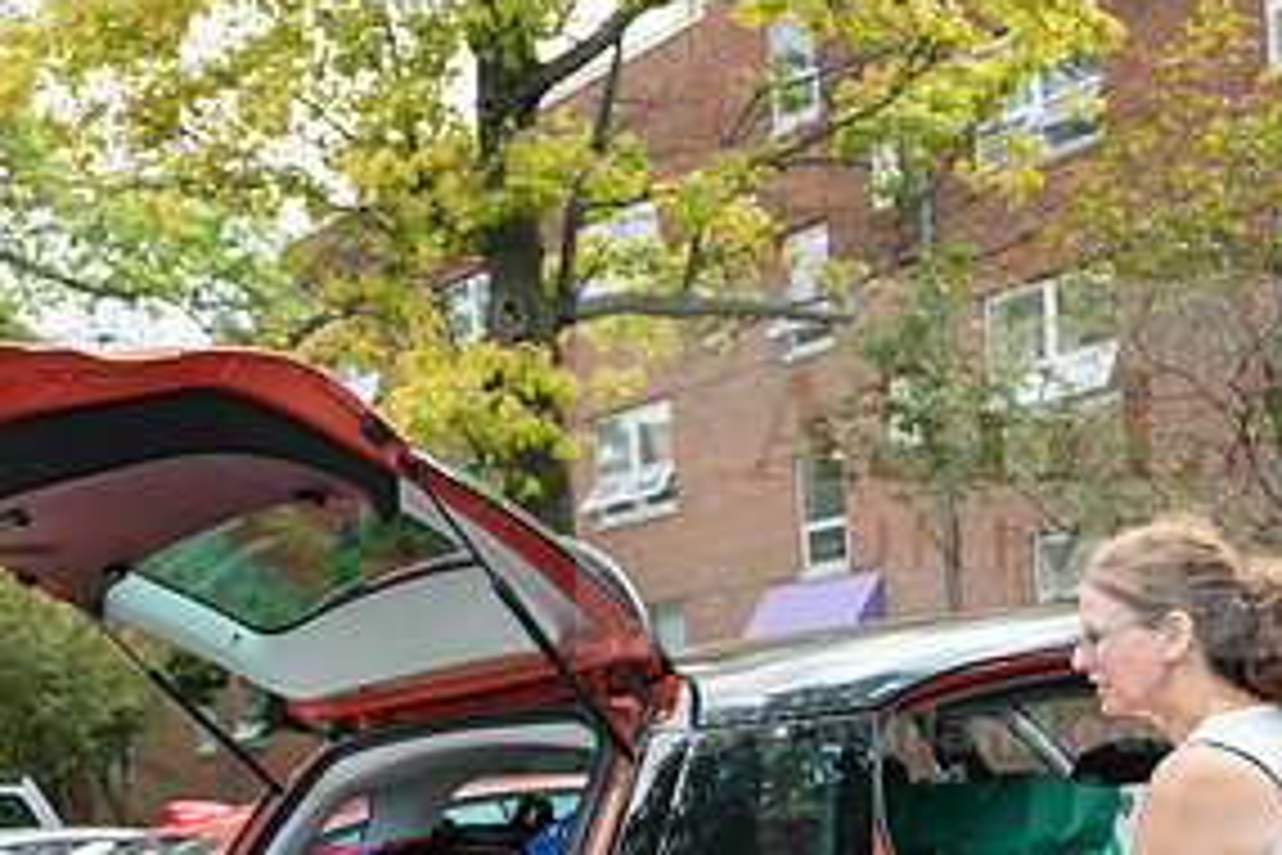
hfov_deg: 37.2
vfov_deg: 24.5
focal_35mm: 53
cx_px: 441
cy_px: 826
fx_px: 1887
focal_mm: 26
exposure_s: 1/500
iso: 500
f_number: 5
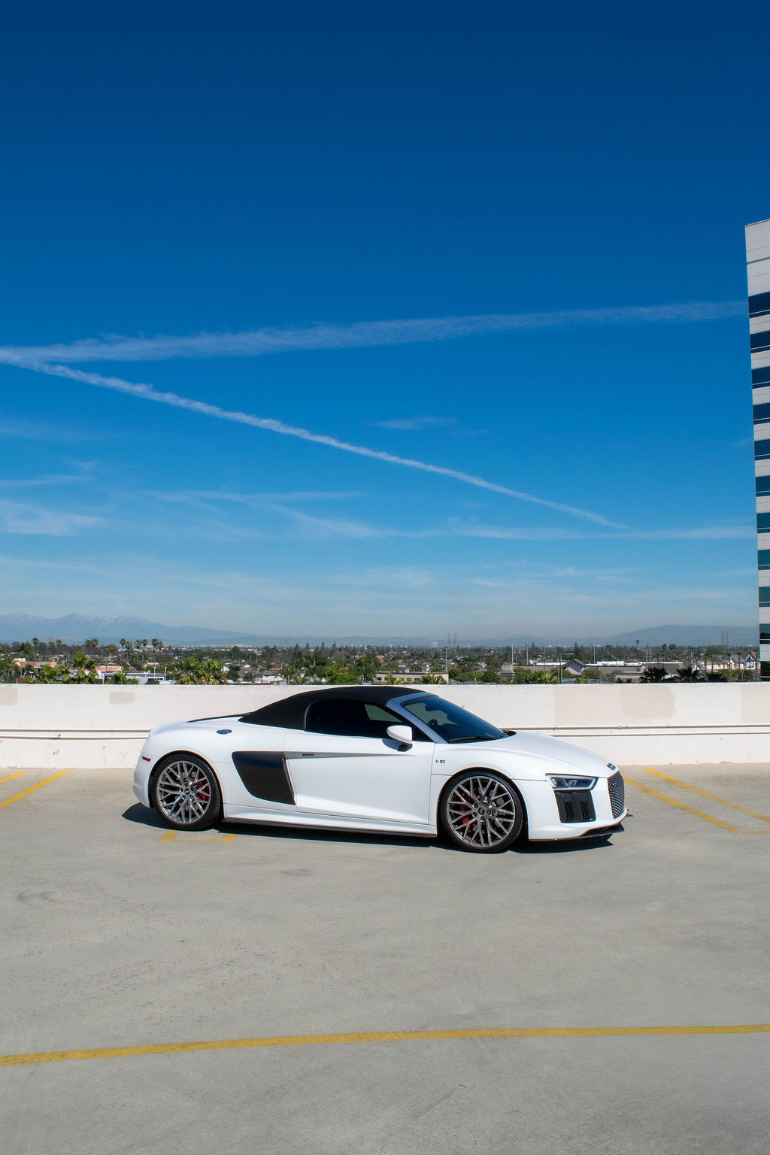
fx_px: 962
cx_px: 385
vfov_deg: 61.9
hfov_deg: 43.6
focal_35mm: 30
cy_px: 578
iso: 200
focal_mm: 20
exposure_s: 1/640
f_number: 13
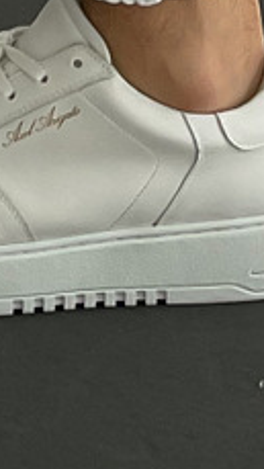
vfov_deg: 8.5
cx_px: 282
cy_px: -811
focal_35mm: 221
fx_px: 2747
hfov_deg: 5.5
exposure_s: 1/550
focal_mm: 3
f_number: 1.8
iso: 16
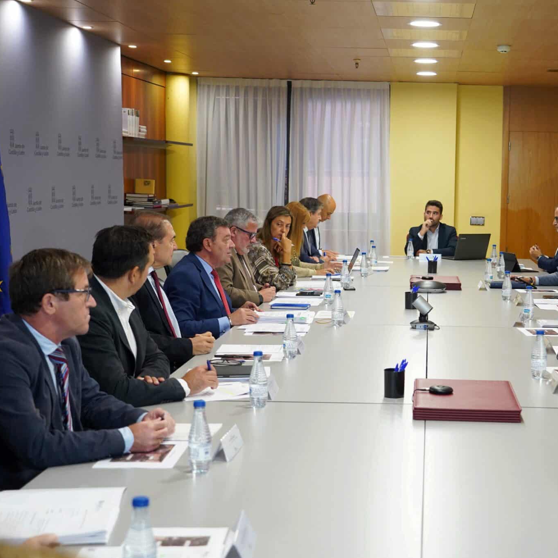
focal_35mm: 55
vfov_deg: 31.1
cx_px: 410
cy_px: 279
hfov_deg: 30.6
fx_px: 1003
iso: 2000
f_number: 4
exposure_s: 1/200
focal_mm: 43
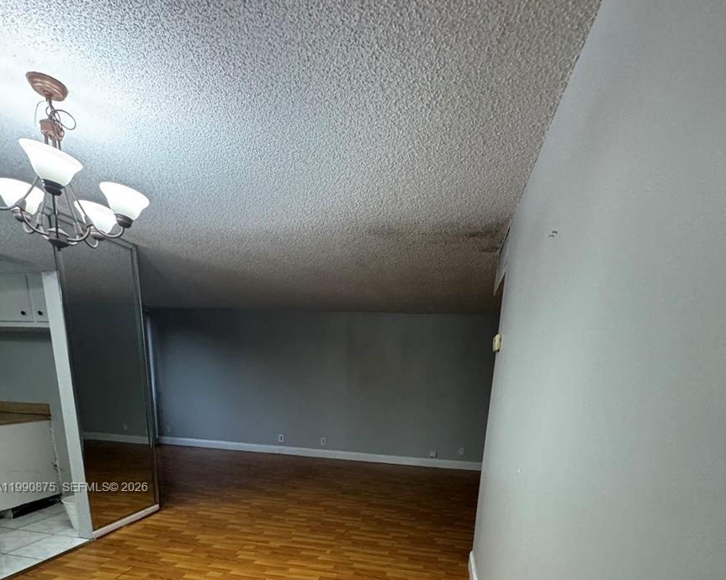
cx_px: 371
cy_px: 488
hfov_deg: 83.3
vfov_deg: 62.8
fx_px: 408
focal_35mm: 19
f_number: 2.2
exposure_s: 1/60
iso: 500
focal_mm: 2.22
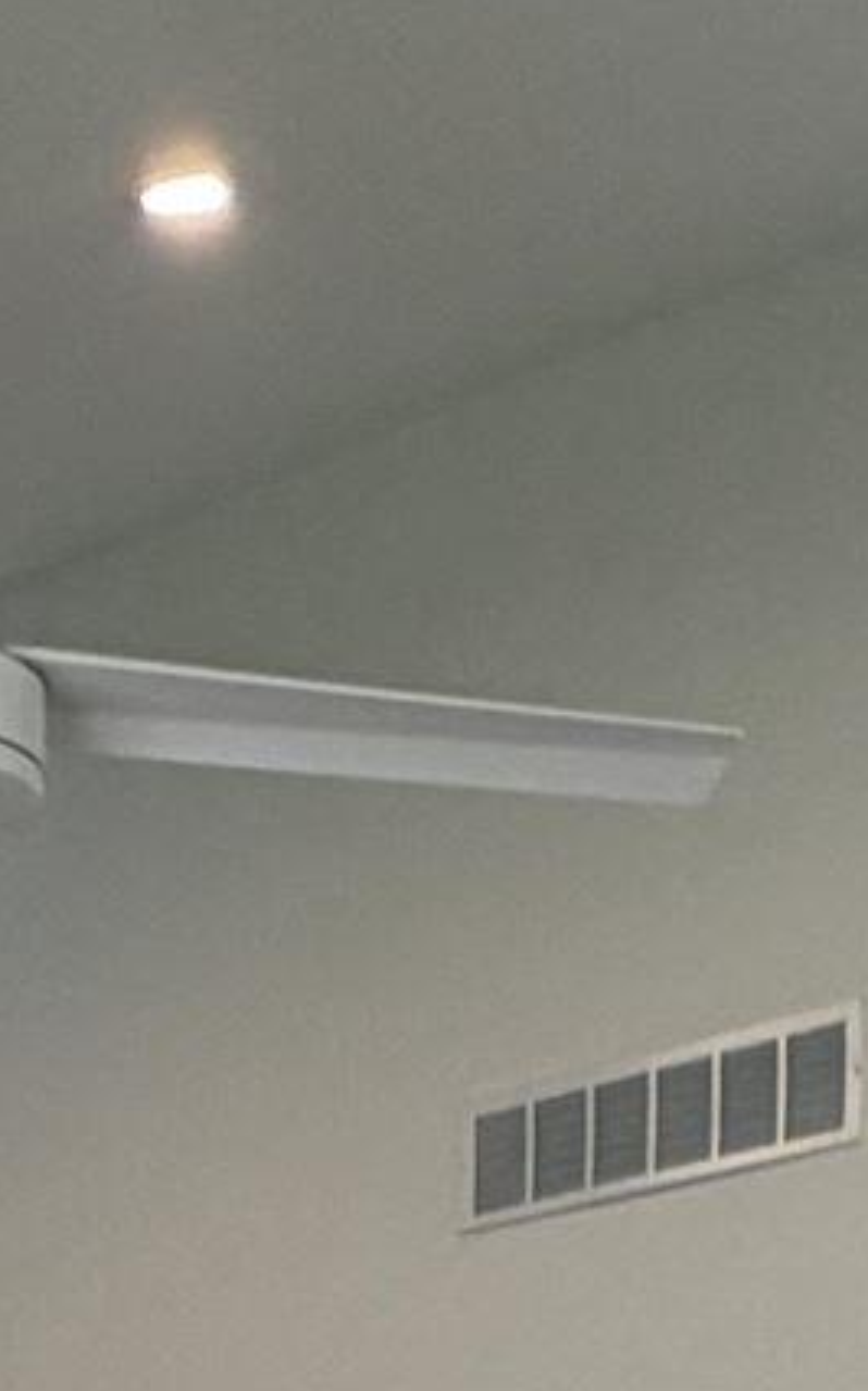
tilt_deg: -9.6
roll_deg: -0.6
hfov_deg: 12.2
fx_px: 4053
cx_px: 724
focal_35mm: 107
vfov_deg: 15.0
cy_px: 2939
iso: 125
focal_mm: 2.22
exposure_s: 1/120
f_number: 2.2
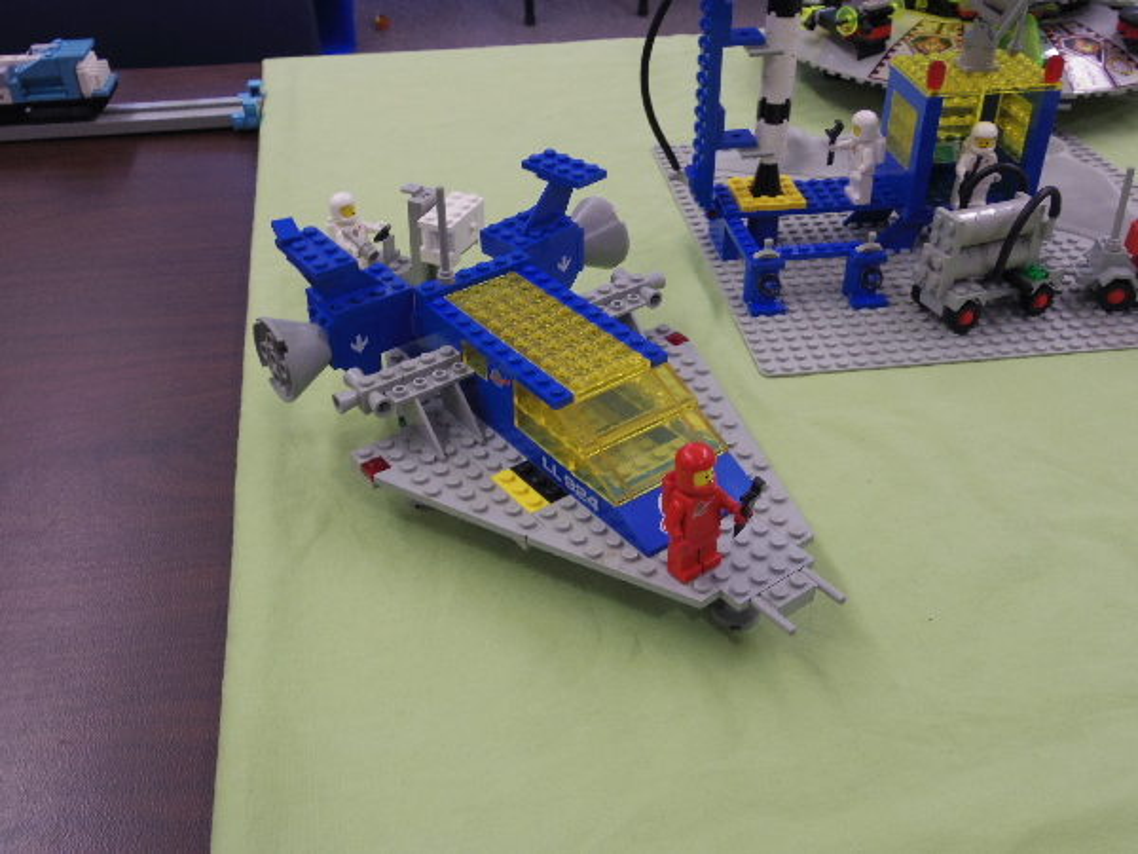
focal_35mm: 34
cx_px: 569
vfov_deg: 41.8
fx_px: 1118
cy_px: 427
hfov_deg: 54.0
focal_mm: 6.2
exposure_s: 1/50
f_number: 4.5
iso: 320
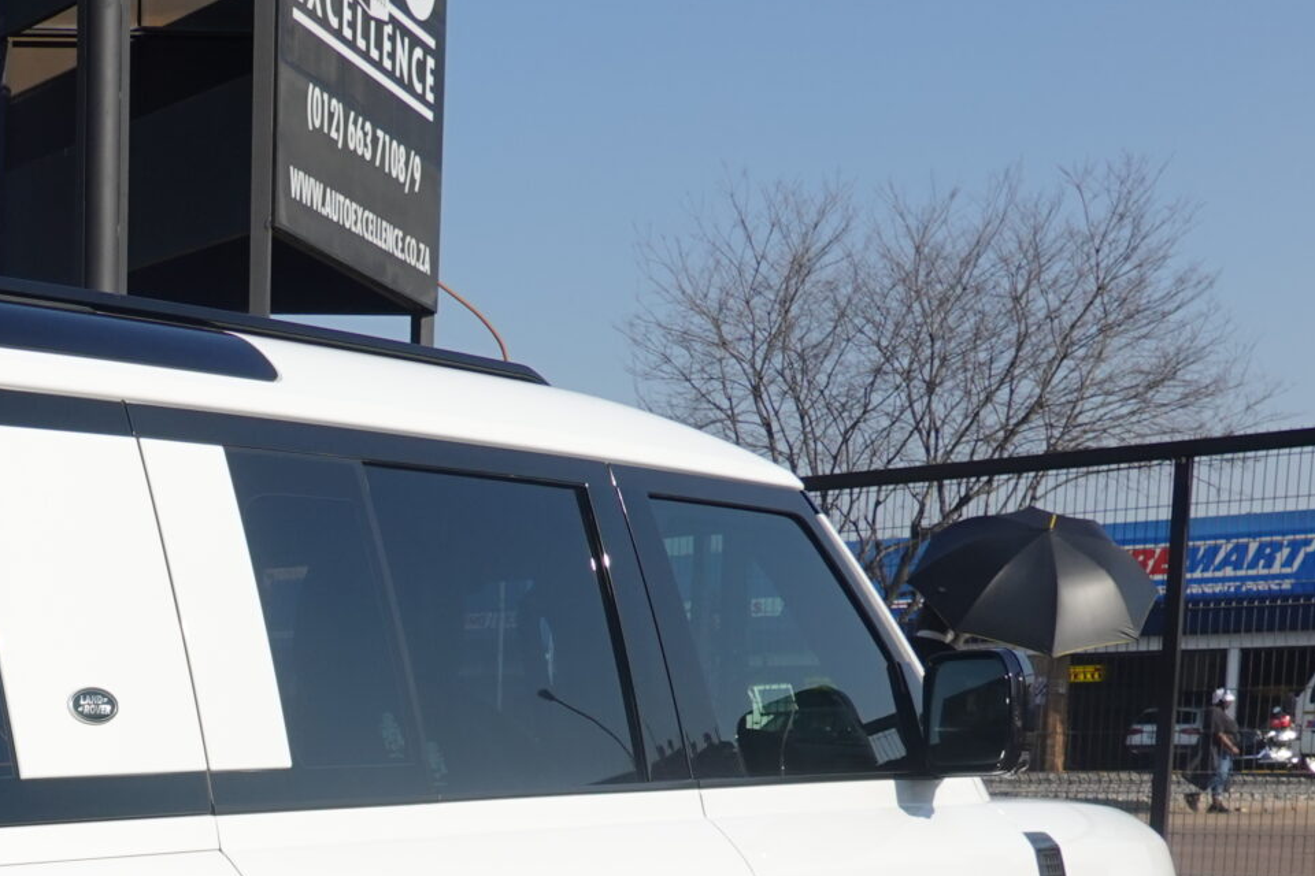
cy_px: 1074
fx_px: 2338
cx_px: 10
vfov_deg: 19.8
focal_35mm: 64
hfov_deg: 29.4
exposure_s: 1/1000
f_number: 4
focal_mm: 9
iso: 125
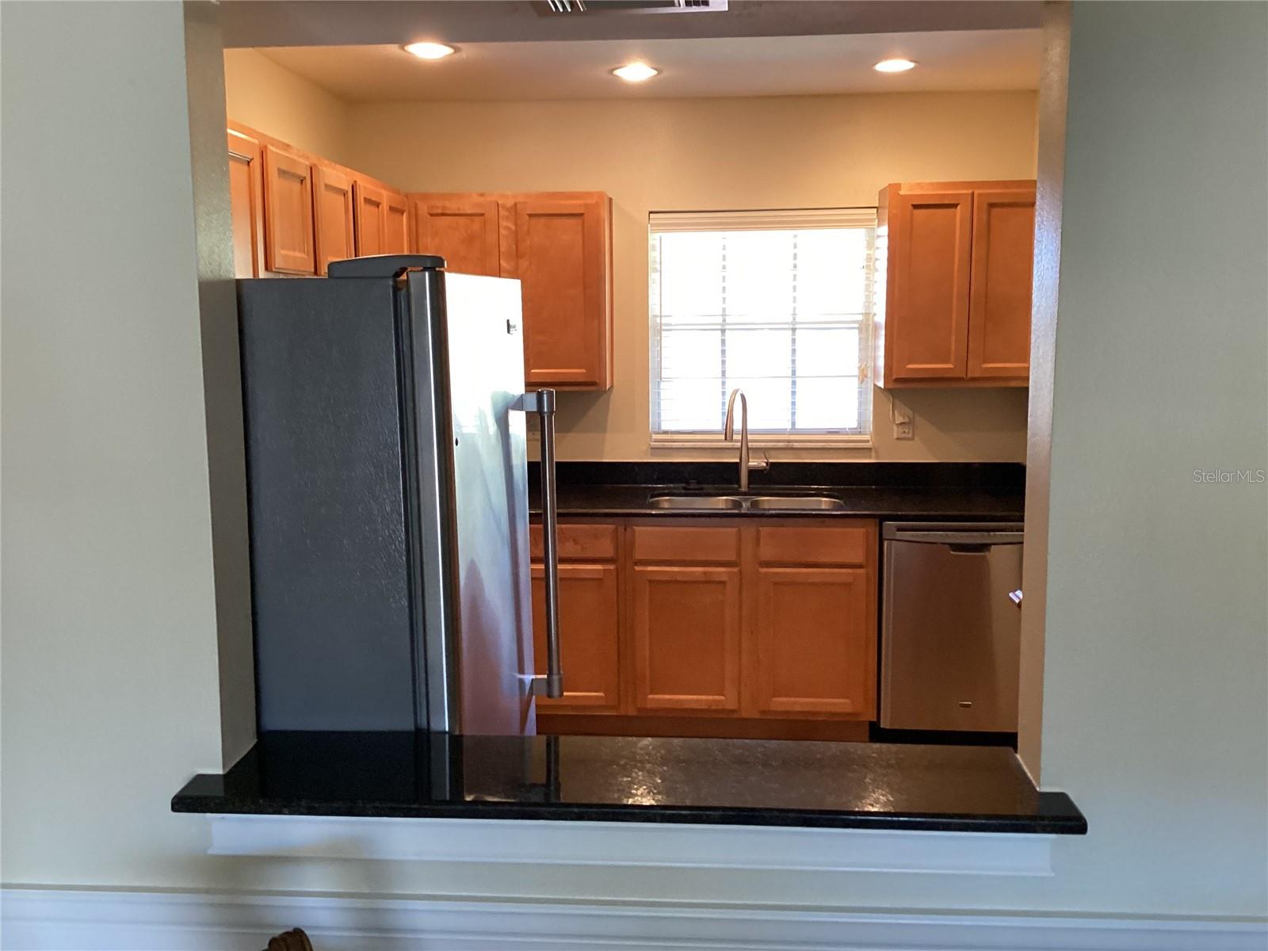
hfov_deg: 58.4
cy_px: 476
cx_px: 634
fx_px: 1136
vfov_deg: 45.4
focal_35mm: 31
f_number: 2.4
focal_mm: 3.3
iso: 320
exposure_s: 1/60
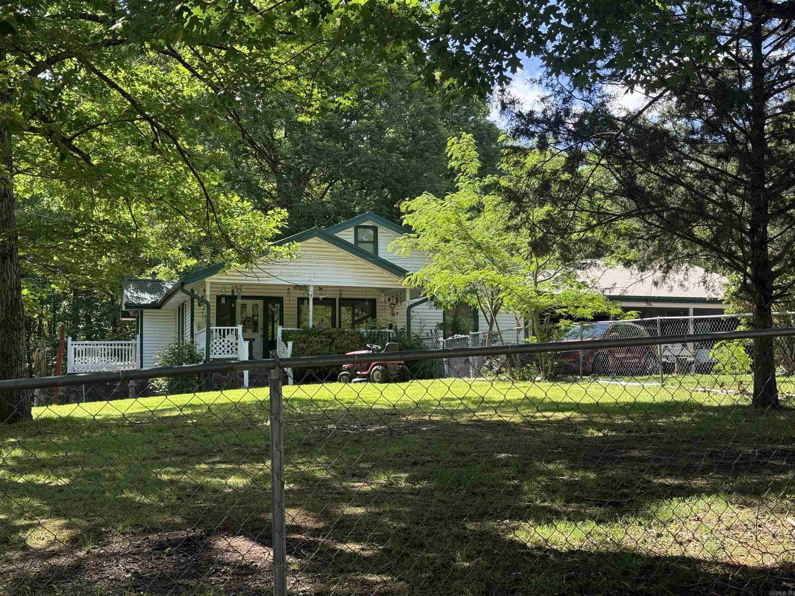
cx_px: 398
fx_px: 1102
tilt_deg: +4.9
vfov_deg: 30.3
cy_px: 298
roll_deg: +0.3
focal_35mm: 48
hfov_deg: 39.7
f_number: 1.78
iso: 64
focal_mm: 6.76
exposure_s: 1/712
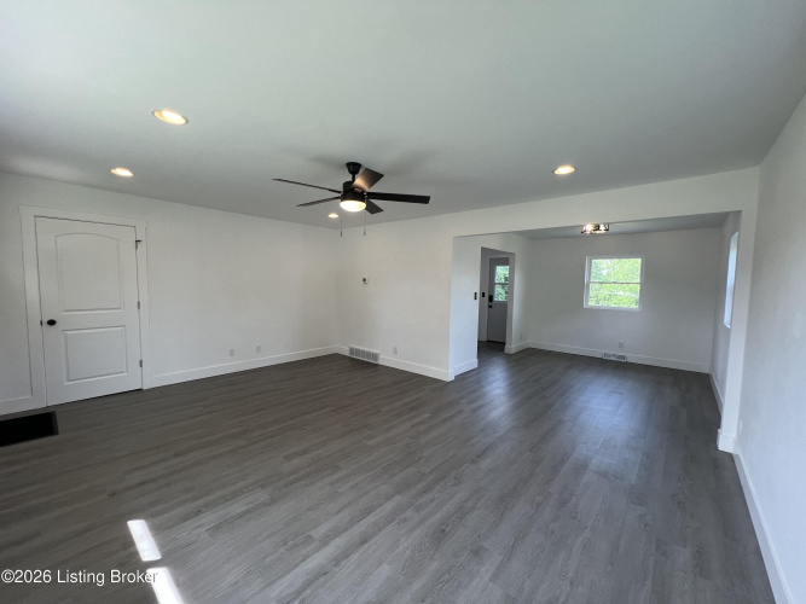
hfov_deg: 106.2
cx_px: 403
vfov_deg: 89.9
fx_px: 303
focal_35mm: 13
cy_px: 302
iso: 64
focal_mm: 1.57
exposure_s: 1/120
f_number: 1.8
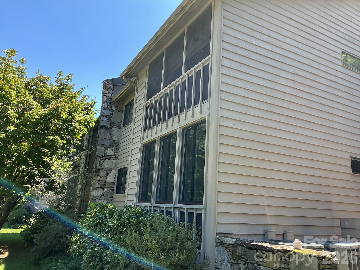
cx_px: 180
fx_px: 302
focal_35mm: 29
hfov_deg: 61.7
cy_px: 135
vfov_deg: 48.2
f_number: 1.8
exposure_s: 1/248
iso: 25
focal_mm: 3
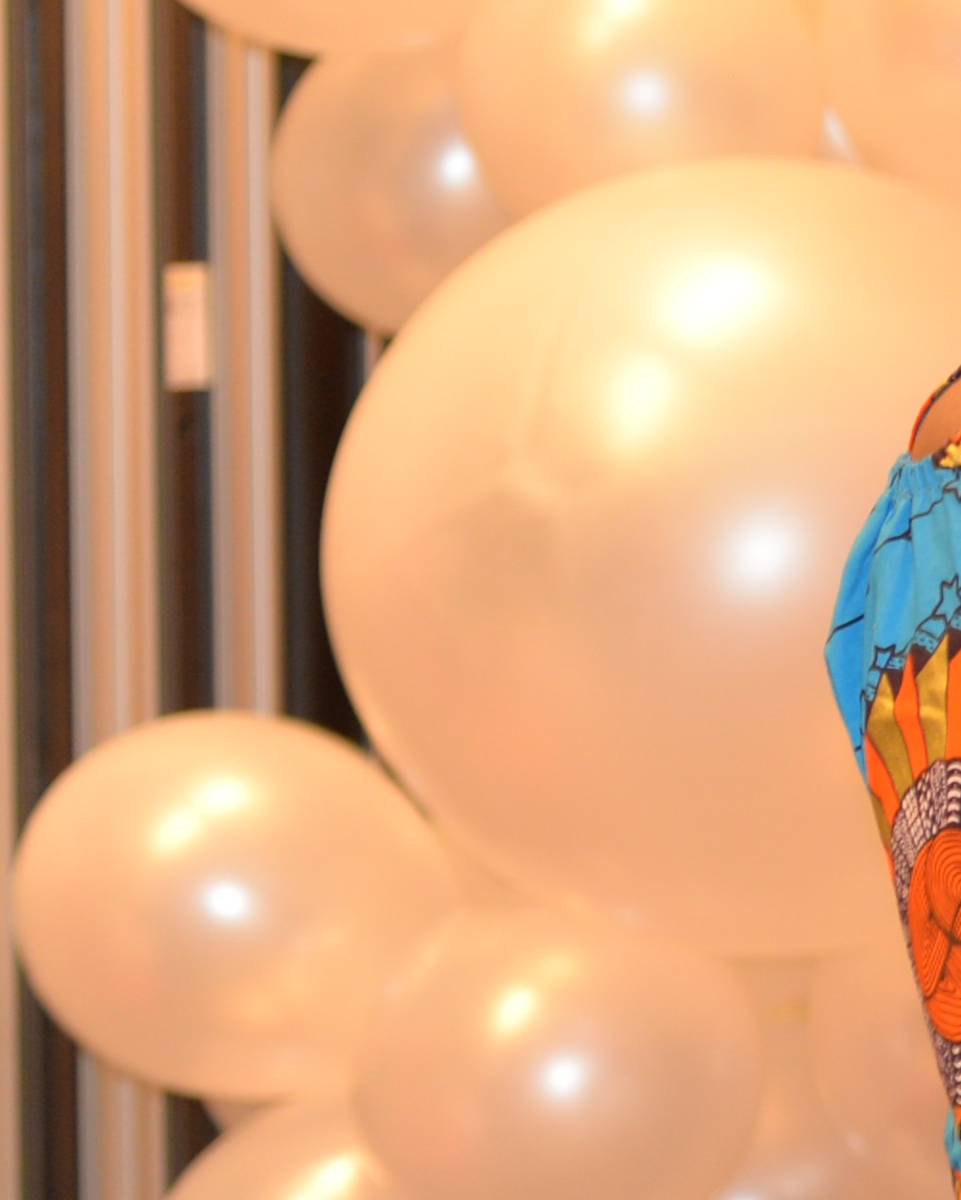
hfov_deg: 8.3
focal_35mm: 159
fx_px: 5651
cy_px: 434
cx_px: 2853
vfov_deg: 12.1
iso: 450
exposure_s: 1/60
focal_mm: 35
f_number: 2.8
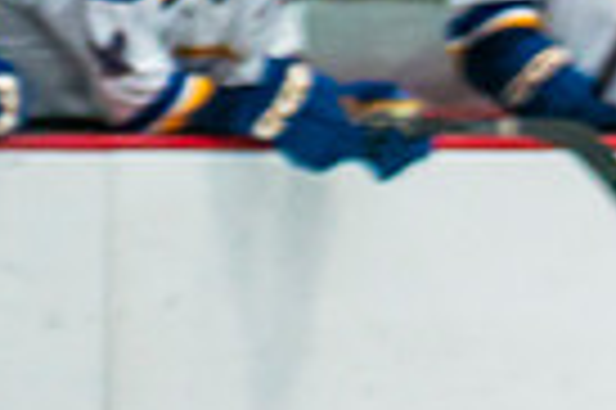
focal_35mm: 1429
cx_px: 1636
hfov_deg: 1.4
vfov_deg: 1.0
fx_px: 24422
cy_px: 1083
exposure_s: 1/640
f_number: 2.8
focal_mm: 200
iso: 400
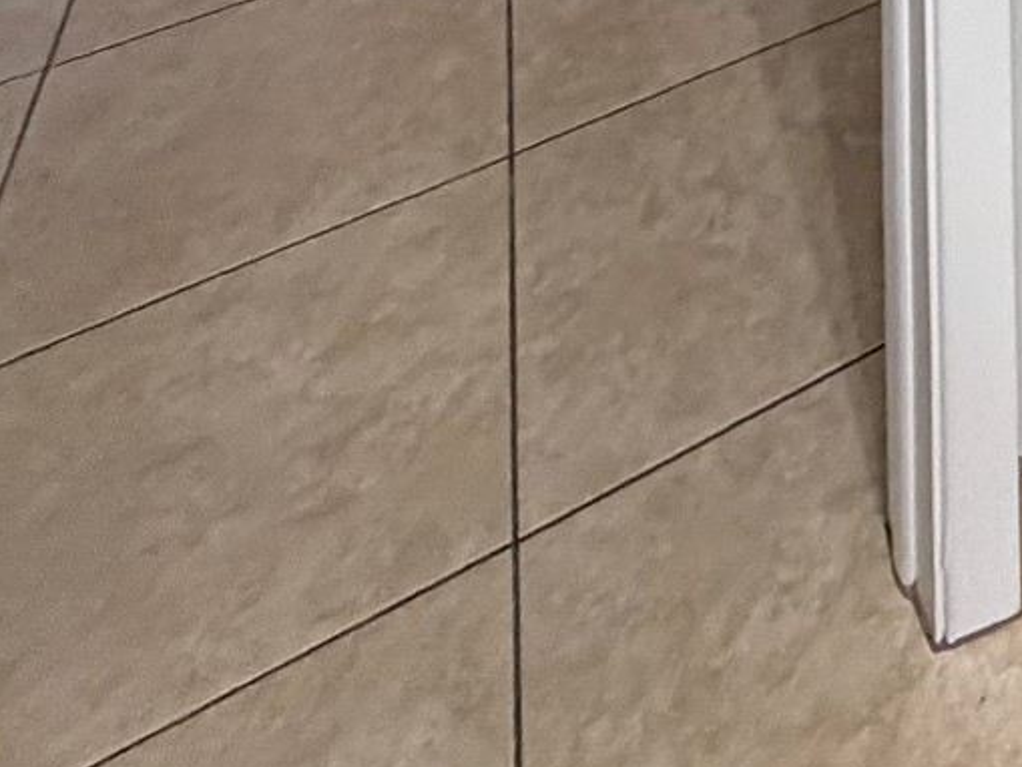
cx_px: 1524
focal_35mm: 44
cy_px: -412
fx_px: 1299
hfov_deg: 28.4
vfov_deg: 24.6
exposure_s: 1/60
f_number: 2.2
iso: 320
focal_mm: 2.22
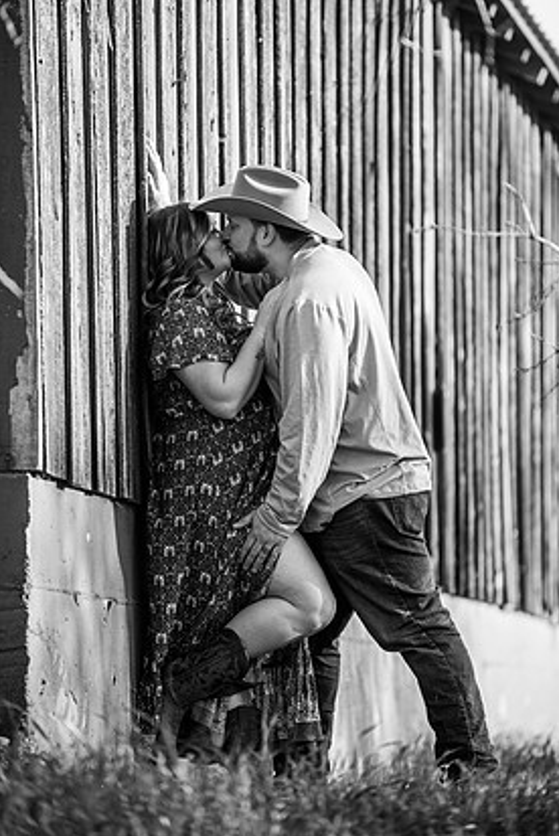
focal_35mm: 196
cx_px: 284
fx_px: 4557
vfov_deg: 10.5
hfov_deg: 7.0
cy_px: 385
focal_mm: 180
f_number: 2.8
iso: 50
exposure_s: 1/250
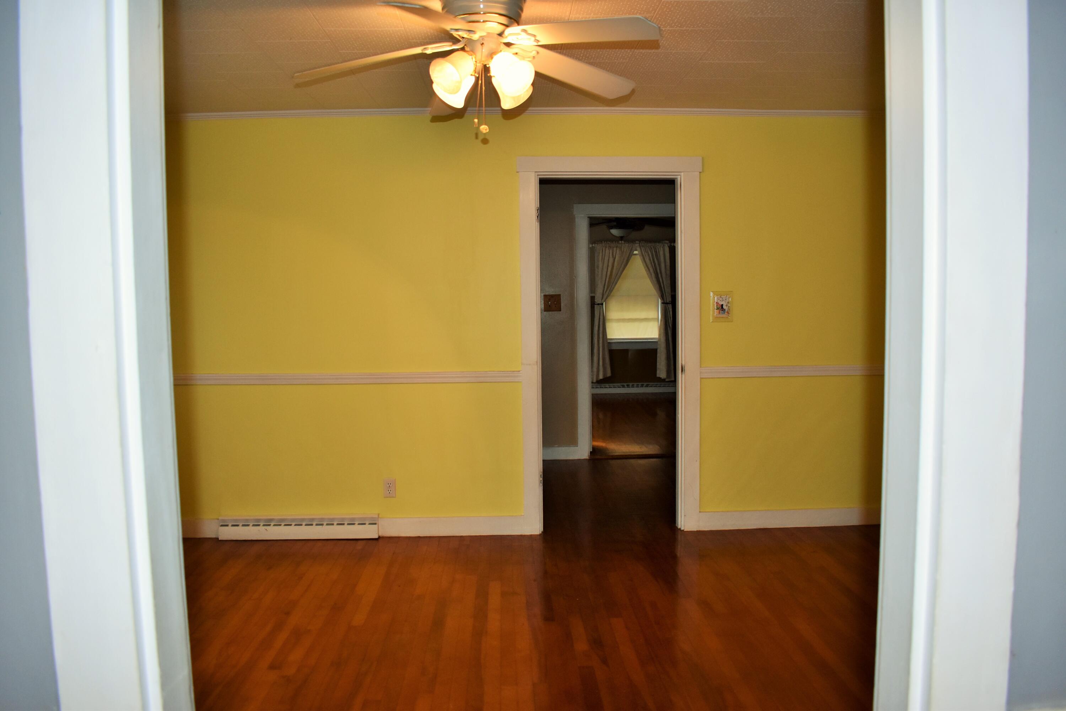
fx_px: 799
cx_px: 533
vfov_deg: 47.9
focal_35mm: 27
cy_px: 356
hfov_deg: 67.4
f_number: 3.5
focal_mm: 18
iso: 800
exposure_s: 1/60
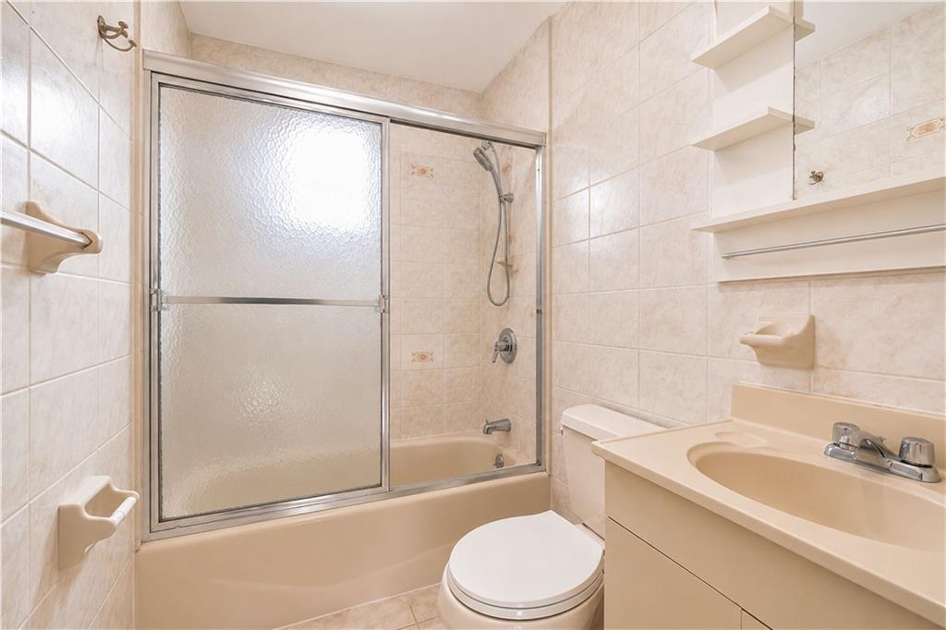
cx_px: 473
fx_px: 394
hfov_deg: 100.4
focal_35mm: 15
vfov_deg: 77.3
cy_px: 315
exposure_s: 1/13
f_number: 5
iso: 1600
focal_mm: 10
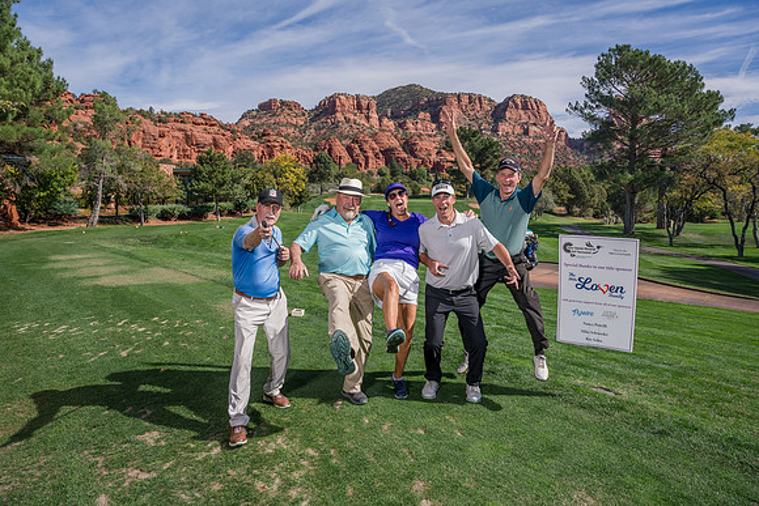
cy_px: 253
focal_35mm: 24
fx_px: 506
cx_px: 380
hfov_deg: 73.7
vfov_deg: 53.2
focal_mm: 24
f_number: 4.5
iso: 250
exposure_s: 1/2000
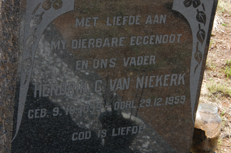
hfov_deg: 16.1
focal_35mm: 128
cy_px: 76
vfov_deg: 10.7
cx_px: 116
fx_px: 817
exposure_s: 1/30
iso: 500
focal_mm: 85
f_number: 22
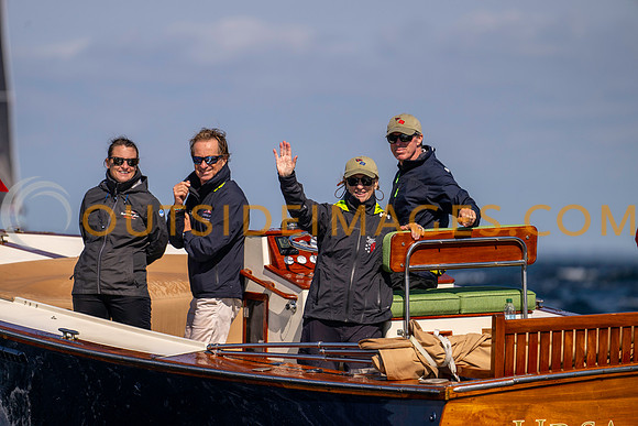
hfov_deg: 5.2
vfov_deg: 3.4
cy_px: 213
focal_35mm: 400
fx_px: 7090
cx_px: 319
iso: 200
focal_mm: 400
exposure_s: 1/3200
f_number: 4.5
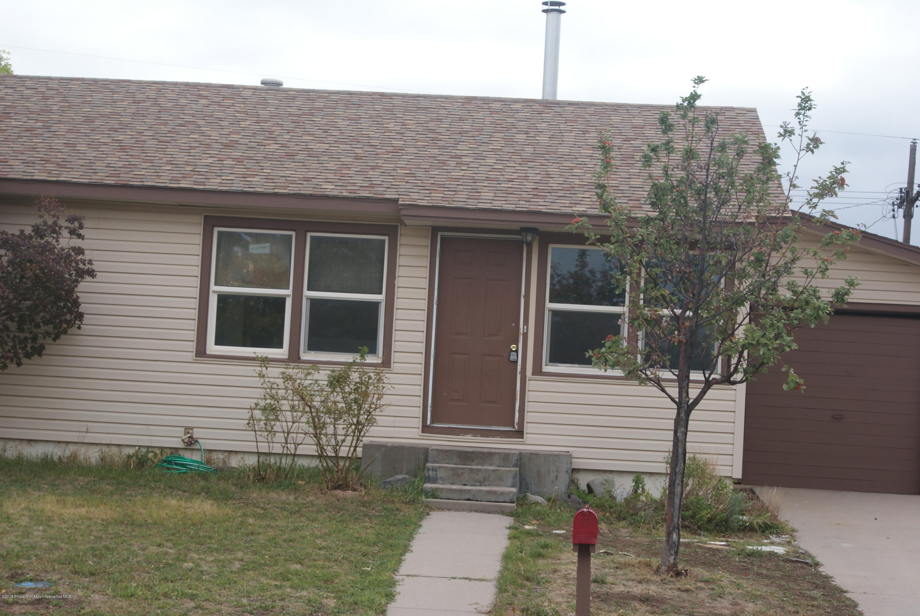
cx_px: 460
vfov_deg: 16.6
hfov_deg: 24.6
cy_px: 308
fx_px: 2111
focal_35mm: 82
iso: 100
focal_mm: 55
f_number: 7.1
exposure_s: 1/100
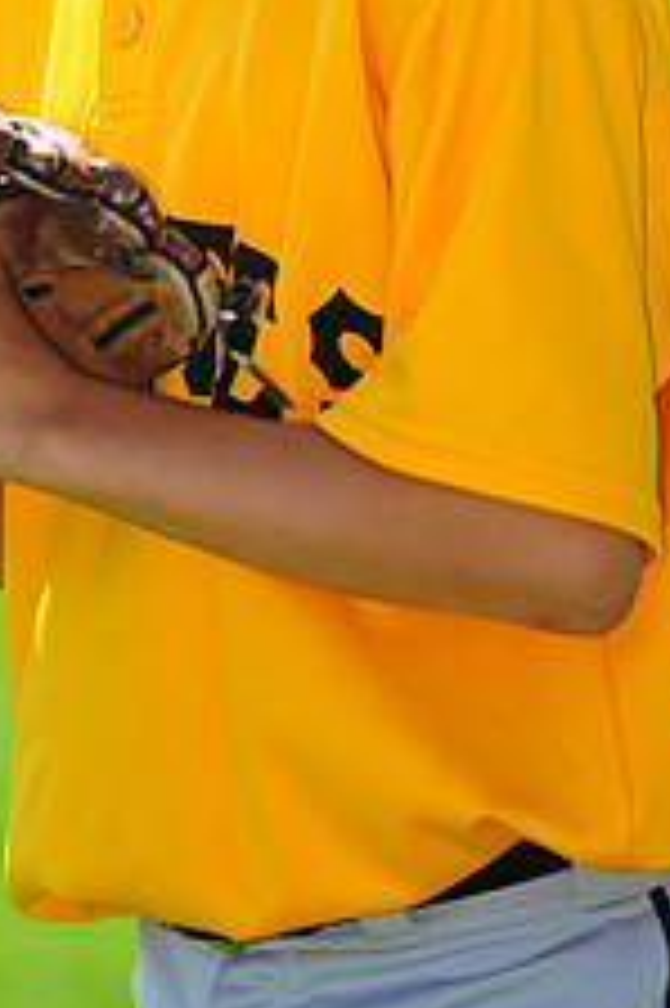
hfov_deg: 2.7
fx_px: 14454
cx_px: 99
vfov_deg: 4.0
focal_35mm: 517
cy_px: -225
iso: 200
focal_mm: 200
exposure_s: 1/640
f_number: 4.5
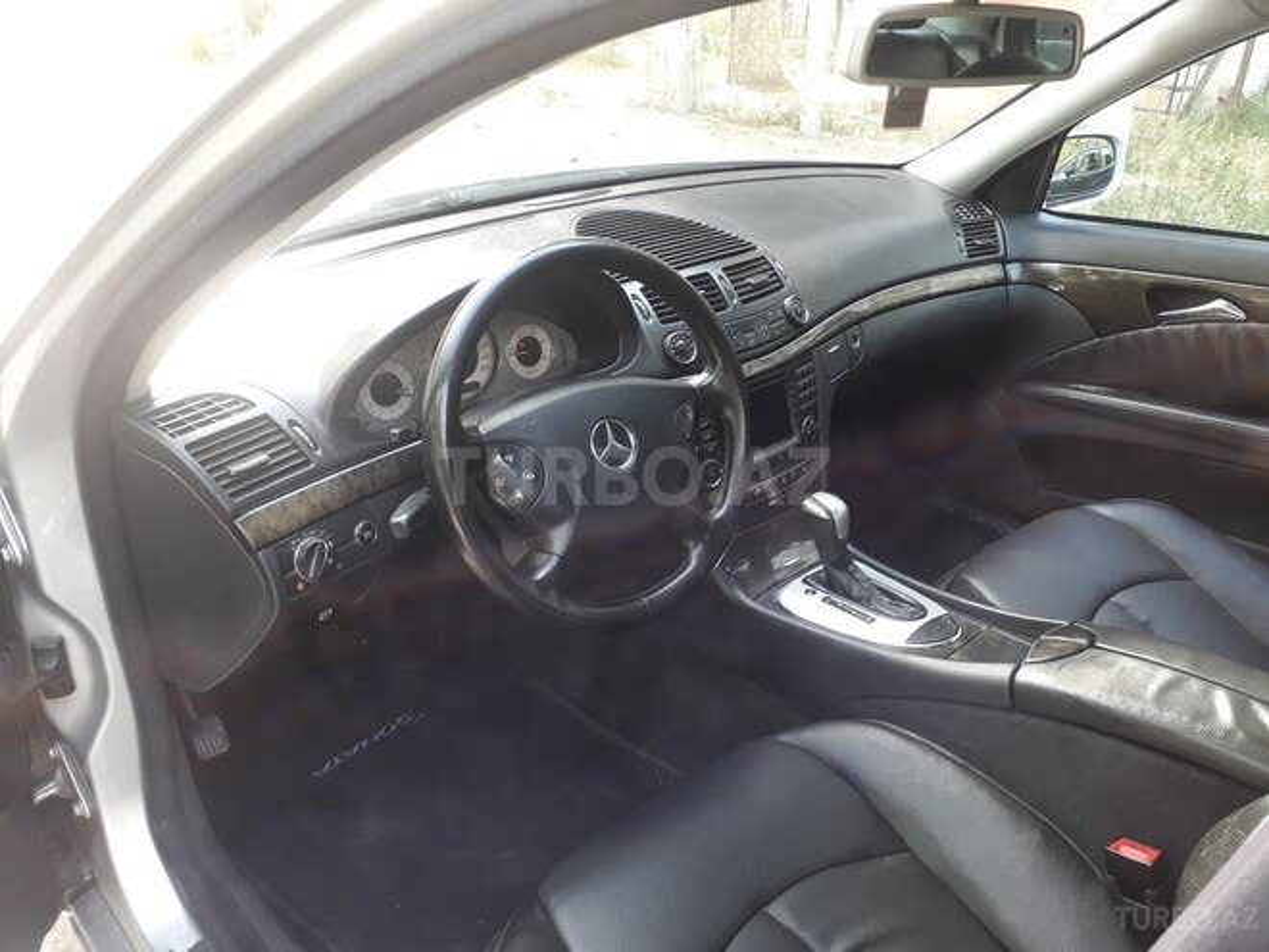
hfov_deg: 65.3
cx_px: 634
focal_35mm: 27
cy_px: 476
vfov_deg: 51.4
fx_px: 990
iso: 64
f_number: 1.9
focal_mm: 3.6
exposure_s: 1/33
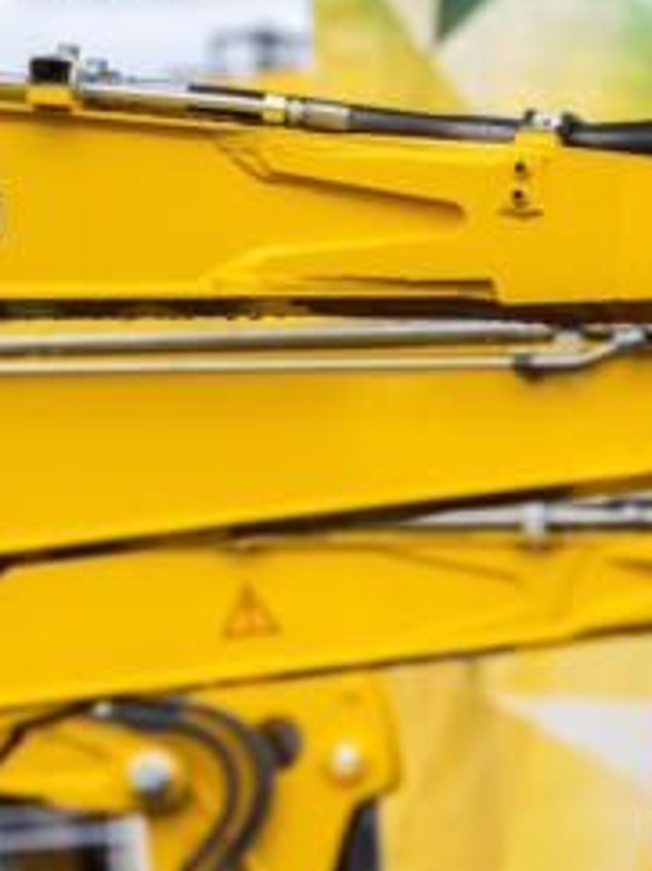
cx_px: 40
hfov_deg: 3.7
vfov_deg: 4.9
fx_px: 10214
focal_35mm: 406
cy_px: 205
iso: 250
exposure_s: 1/250
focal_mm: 170
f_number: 8
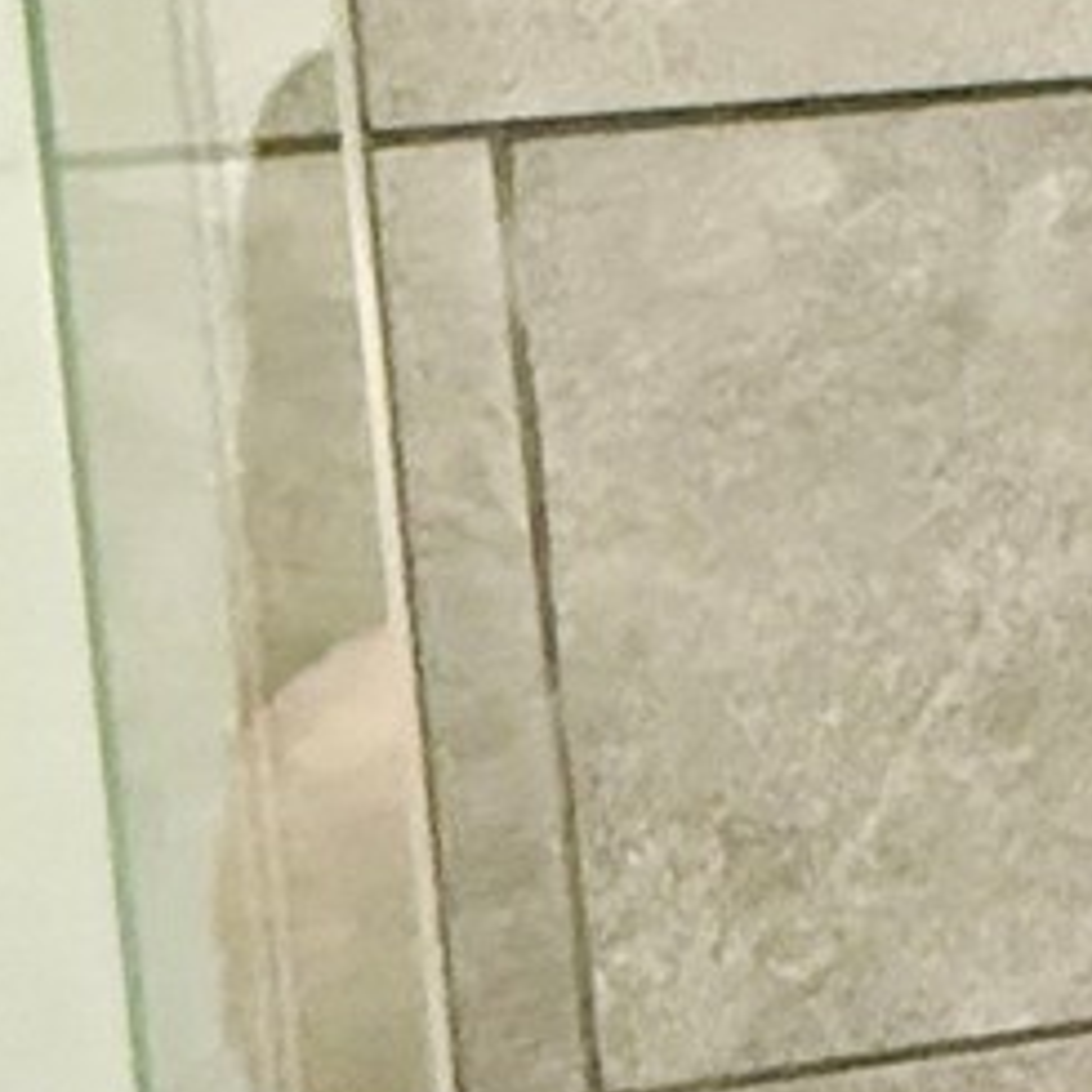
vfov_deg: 17.6
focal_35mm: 97
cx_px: 2817
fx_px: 3462
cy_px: 80
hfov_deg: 12.6
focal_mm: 2.22
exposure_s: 1/40
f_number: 2.2
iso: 1250
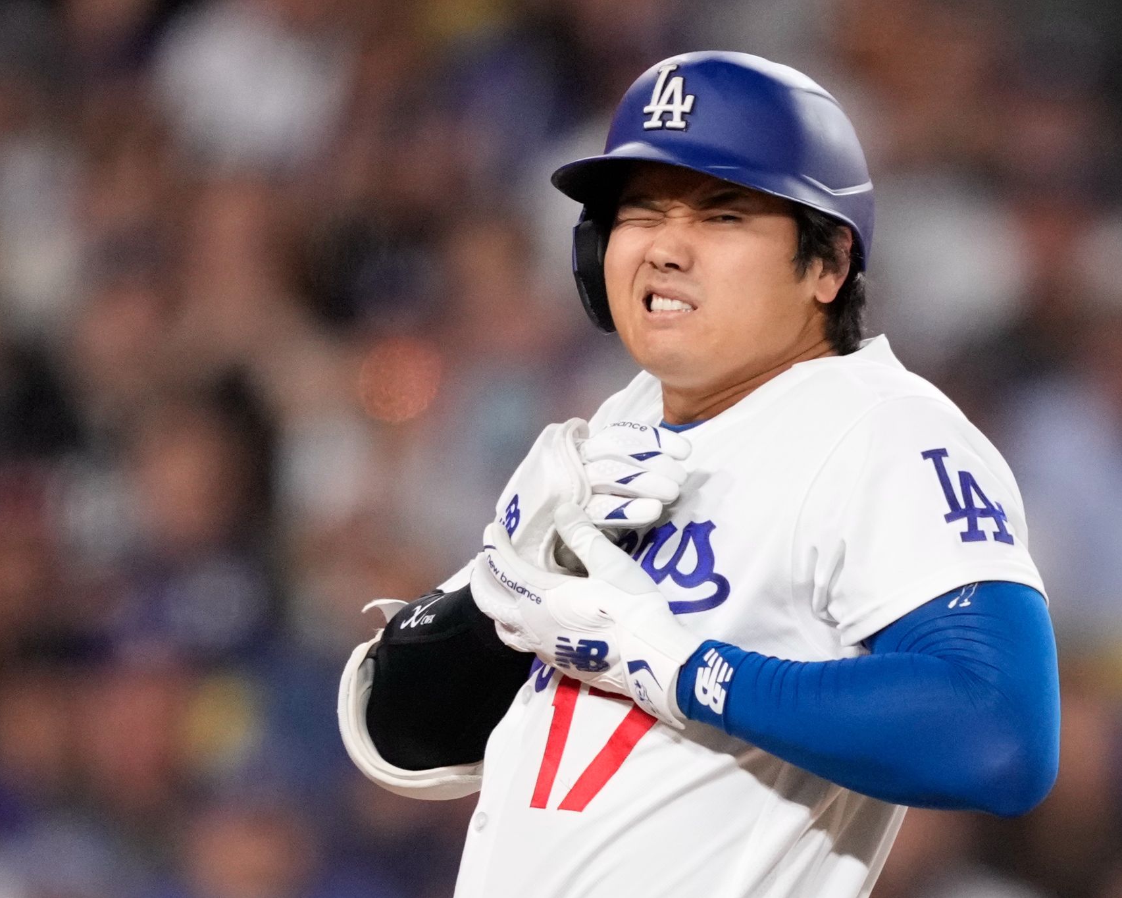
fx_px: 14976
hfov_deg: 4.3
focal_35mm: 451
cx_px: 588
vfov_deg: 3.4
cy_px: 449
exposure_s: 1/2500
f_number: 2.8
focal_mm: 400
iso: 3200
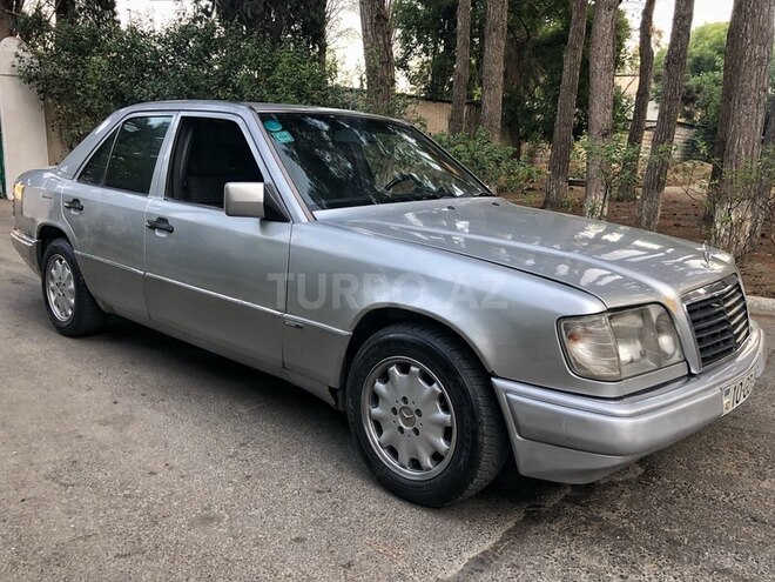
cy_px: 291
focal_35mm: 28
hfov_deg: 63.4
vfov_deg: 49.7
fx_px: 627
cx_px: 388
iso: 64
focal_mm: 4
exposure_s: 1/120
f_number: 1.8
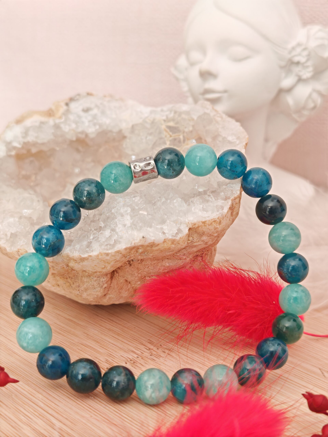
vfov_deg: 35.5
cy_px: 218
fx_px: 682
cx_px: 164
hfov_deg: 27.0
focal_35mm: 54
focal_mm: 6.67
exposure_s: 1/100
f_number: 1.9
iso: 200
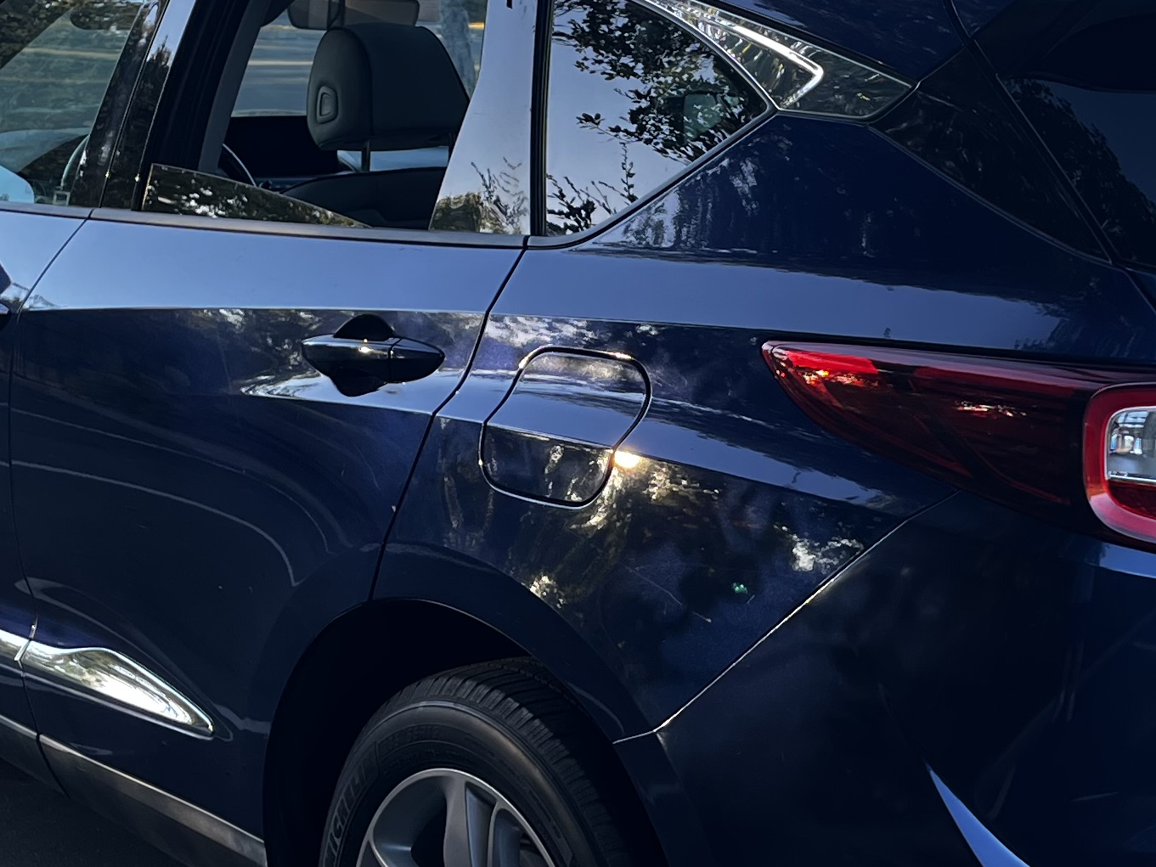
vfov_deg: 19.1
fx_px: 2572
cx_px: 654
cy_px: 501
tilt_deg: -10.5
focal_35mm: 77
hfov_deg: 25.3
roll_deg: -0.7
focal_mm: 5.1
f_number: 1.6
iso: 40
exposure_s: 1/122
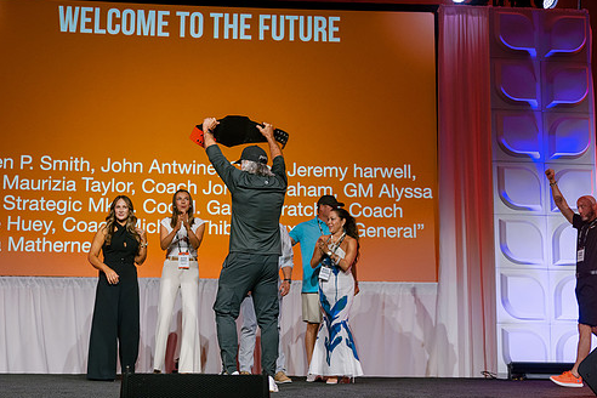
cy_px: 172
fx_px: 978
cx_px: 261
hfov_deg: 33.9
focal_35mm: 59
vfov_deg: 23.0
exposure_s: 1/200
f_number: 4
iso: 800
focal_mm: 50
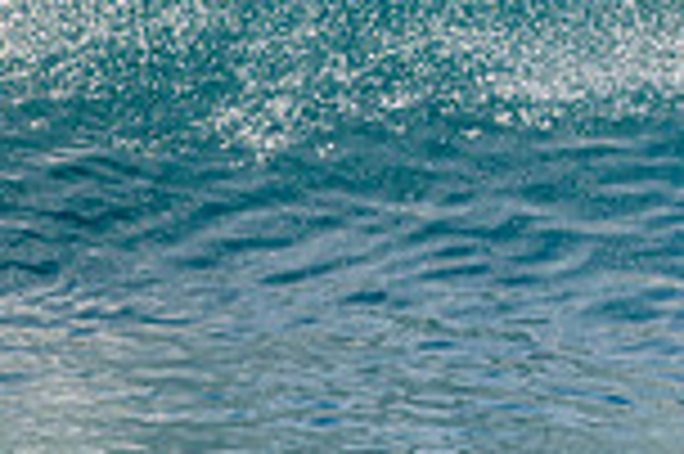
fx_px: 44412
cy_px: -106
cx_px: 930
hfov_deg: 0.9
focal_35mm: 2340
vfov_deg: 0.6
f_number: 5.6
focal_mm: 500
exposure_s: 1/2000
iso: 280
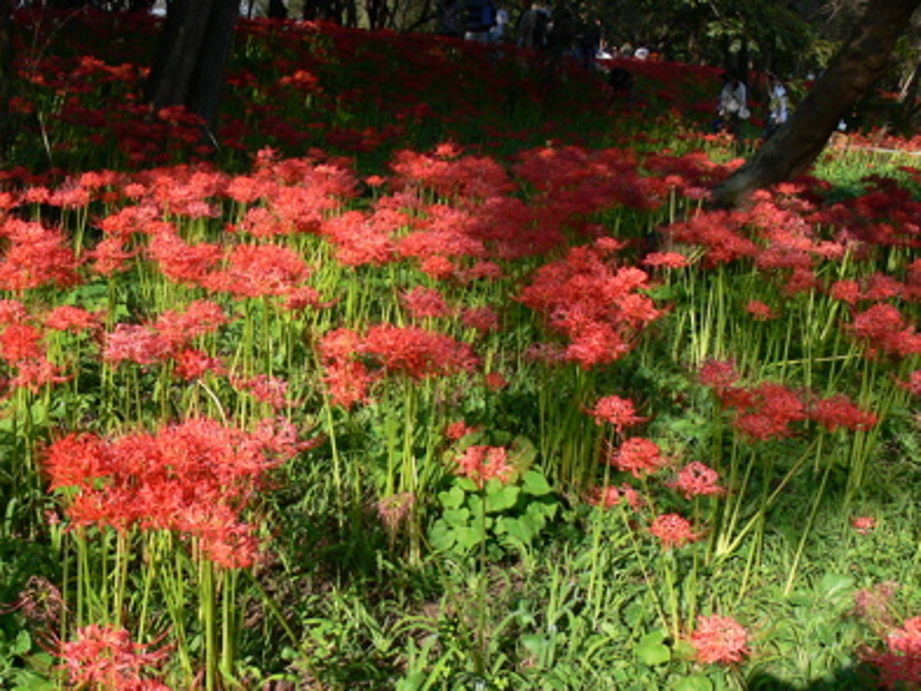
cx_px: 300
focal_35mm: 57
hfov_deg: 33.4
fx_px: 1517
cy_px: 358
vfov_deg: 25.7
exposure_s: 1/800
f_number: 2.8
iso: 100
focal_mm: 7.4
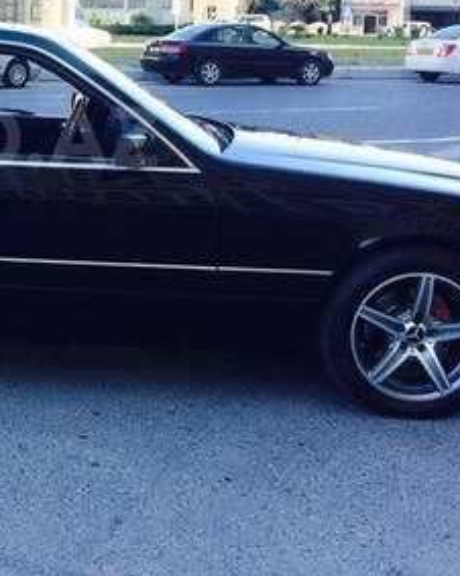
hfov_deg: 21.8
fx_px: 1124
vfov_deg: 28.3
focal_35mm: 66
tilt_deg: -6.2
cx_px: -51
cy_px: 137
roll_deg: -2.0
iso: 32
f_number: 2.2
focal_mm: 4.15
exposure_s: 1/287
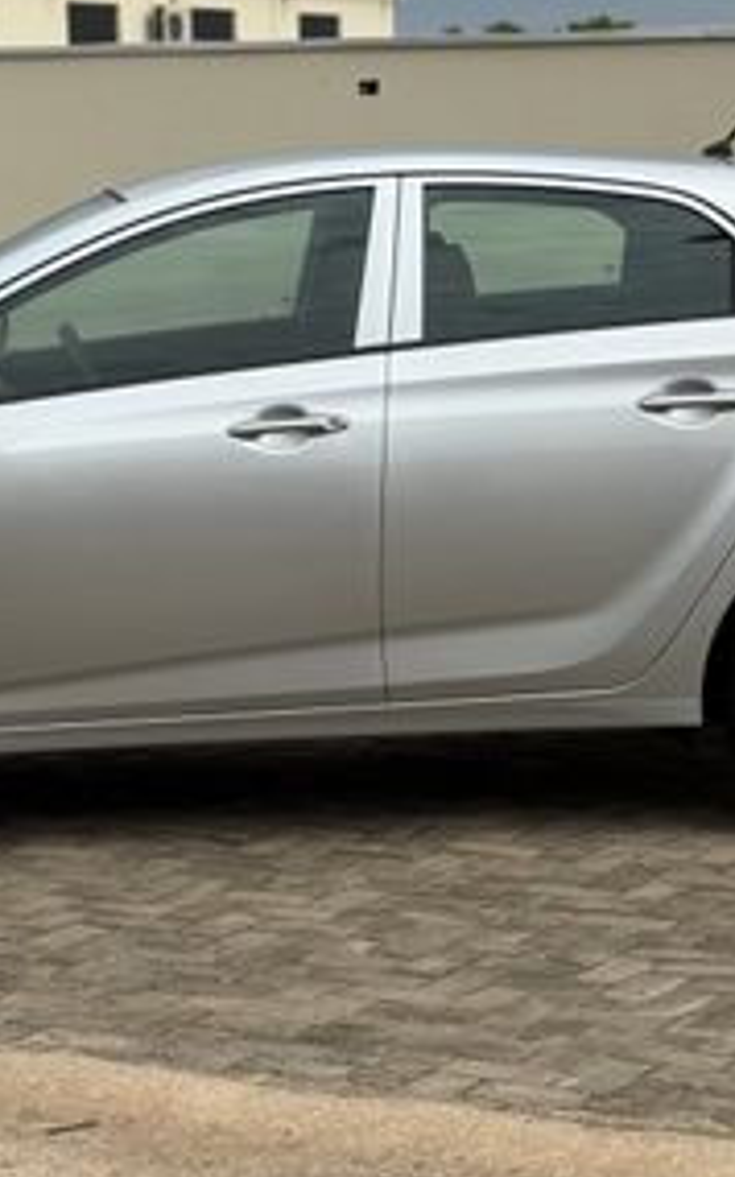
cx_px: 227
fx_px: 2694
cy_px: 533
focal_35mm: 84
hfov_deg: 15.5
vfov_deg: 24.6
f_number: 1.78
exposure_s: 1/5587
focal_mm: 6.76
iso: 64
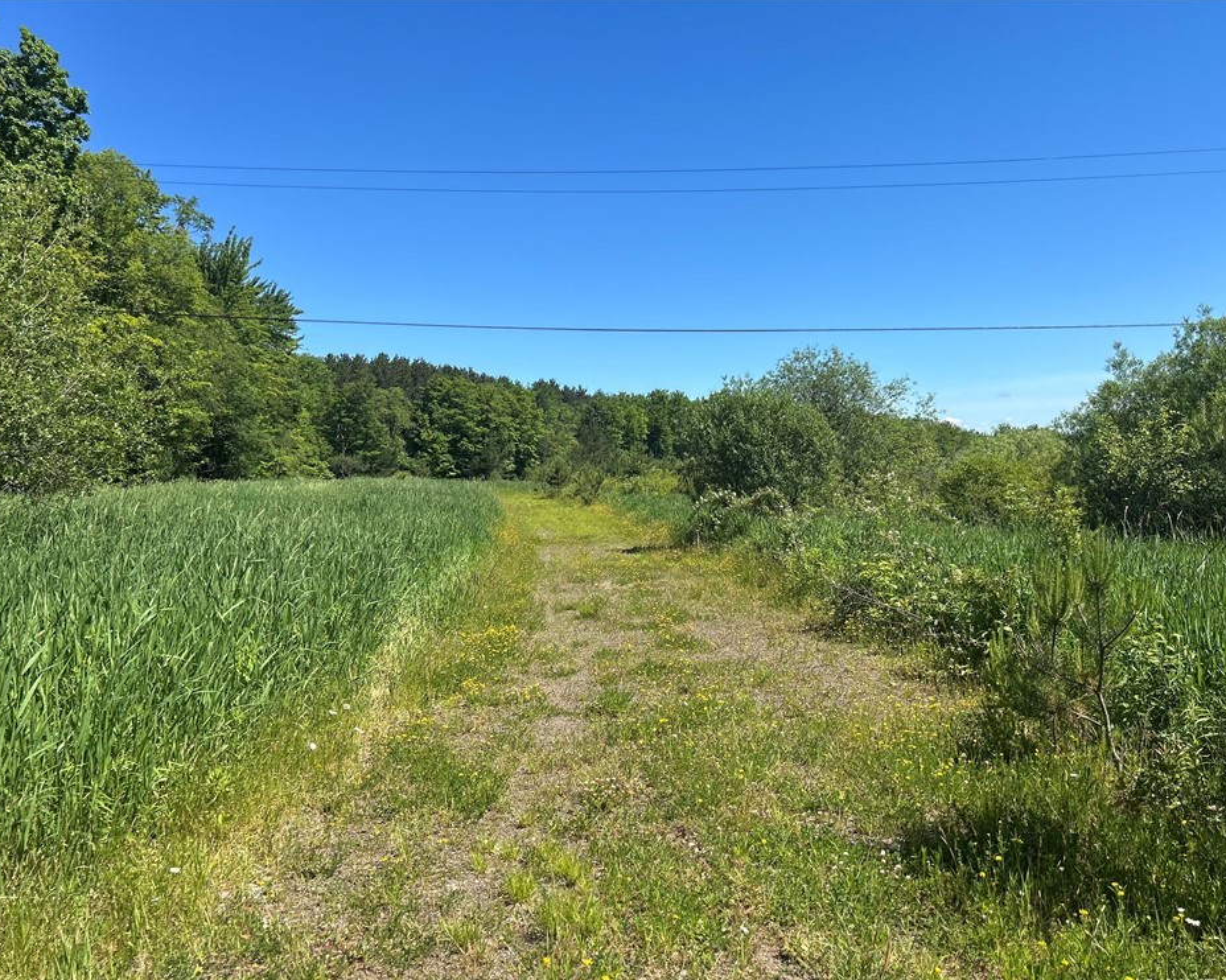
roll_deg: +1.1
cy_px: 505
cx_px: 597
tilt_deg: -1.9
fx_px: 1016
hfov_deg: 62.2
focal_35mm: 28
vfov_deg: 51.5
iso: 50
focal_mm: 5.7
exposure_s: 1/3460
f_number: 1.5
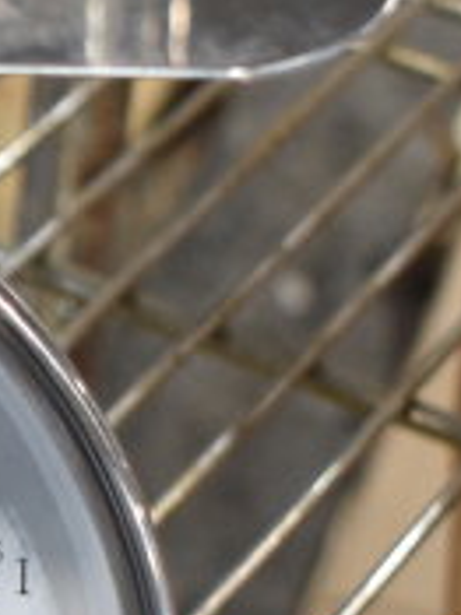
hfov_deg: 6.5
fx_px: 3885
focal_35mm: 219
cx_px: -531
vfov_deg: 9.0
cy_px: 473
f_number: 4.2
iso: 400
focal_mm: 29
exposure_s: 1/50
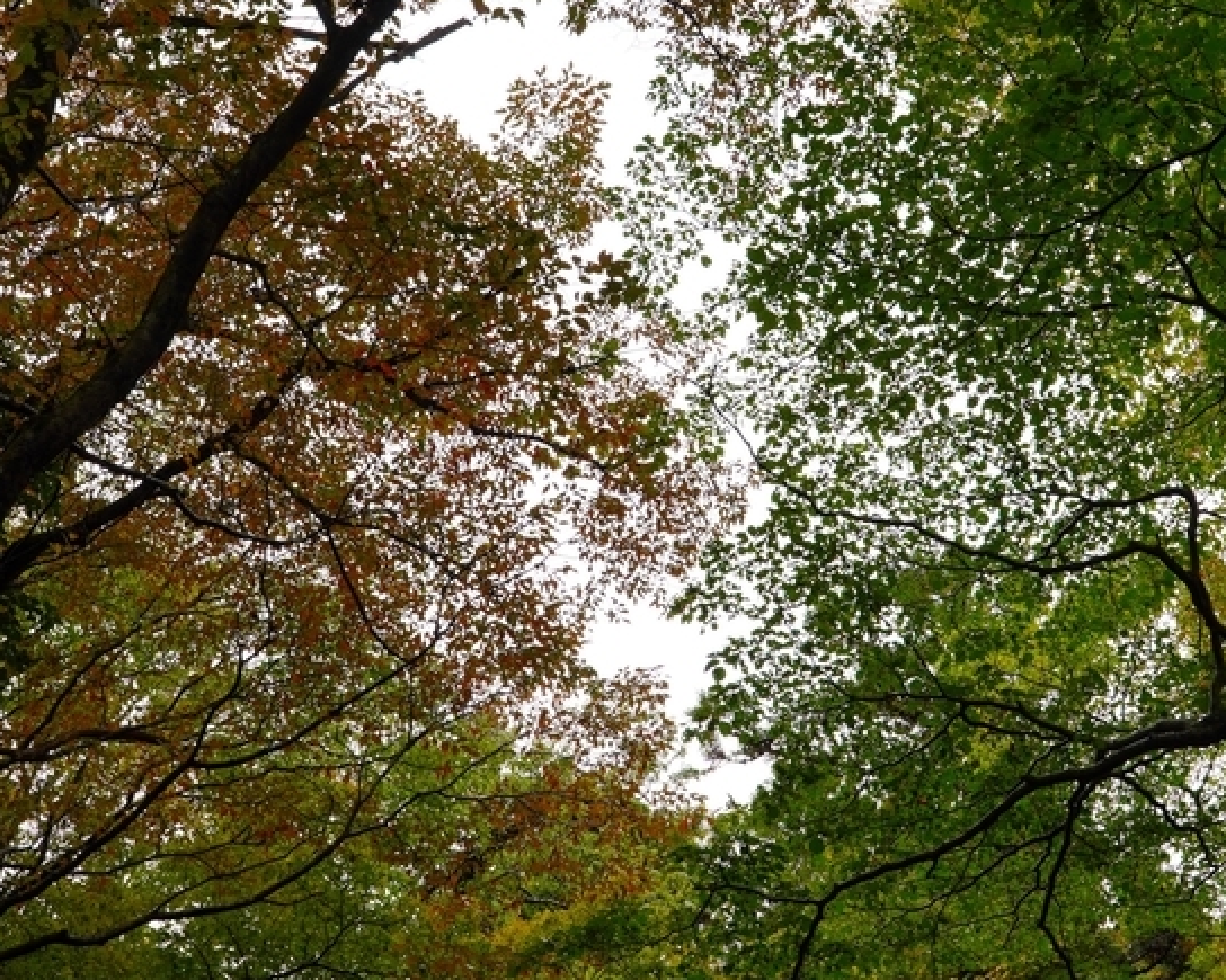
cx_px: 638
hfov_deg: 32.5
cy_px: 408
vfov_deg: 26.2
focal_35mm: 58
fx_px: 2104
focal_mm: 28
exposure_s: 1/60
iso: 250
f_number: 9
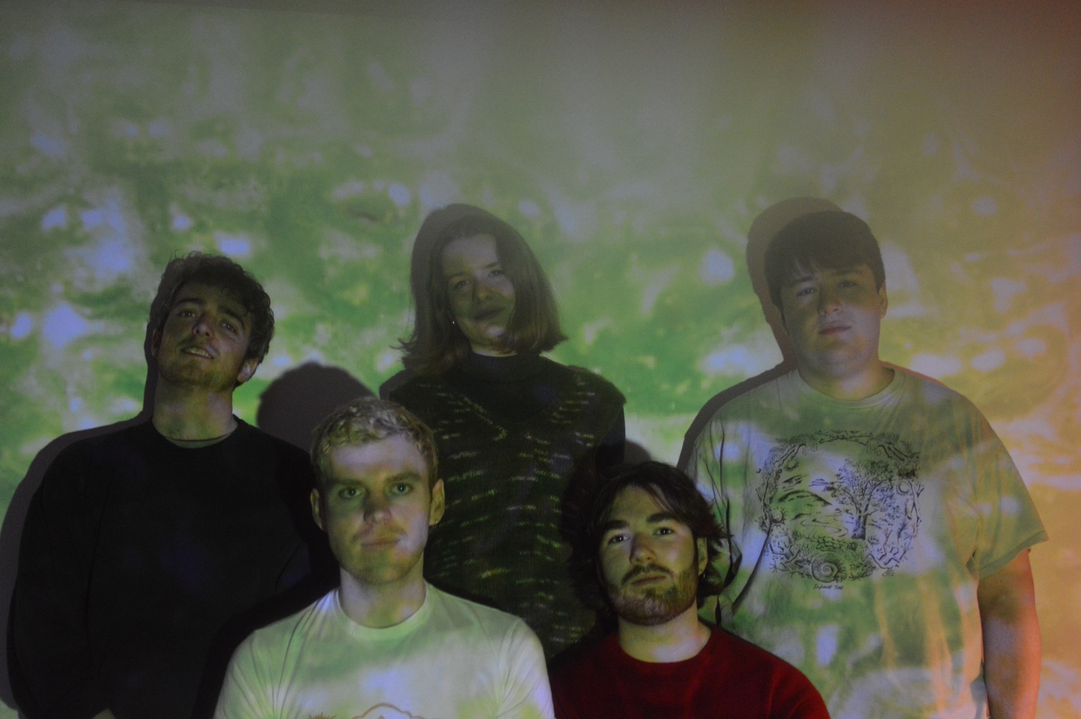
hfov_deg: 37.9
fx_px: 1575
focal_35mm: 52
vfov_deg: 25.7
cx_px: 540
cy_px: 360
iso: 1600
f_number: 5.6
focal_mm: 35
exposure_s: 1/30
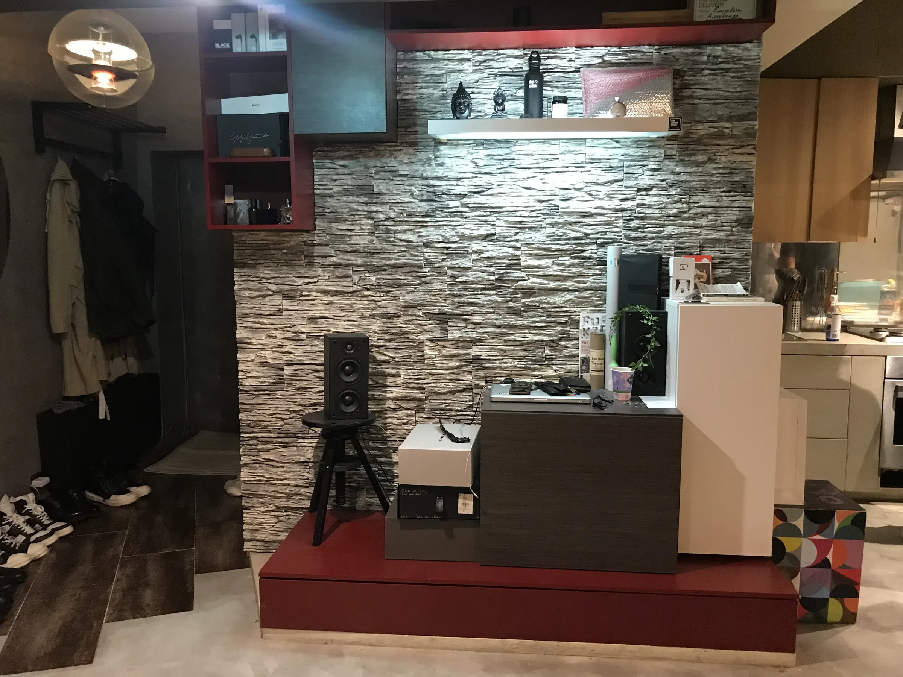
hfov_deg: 63.4
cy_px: 338
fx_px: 730
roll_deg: -0.3
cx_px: 452
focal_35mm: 28
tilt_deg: -7.0
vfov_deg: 49.7
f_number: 1.8
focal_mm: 3.99
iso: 100
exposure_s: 1/14
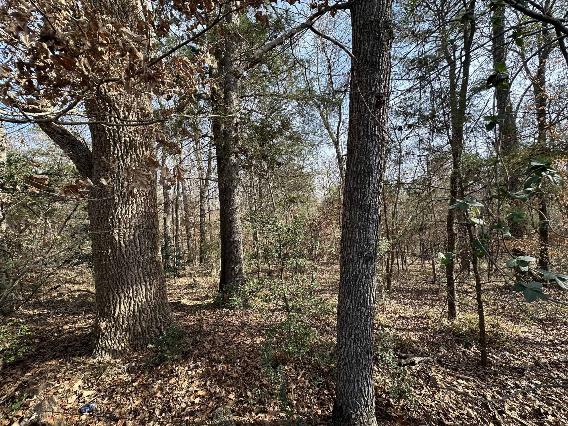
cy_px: 213
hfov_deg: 102.1
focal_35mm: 14
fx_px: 230
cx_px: 284
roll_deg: +4.5
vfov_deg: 85.7
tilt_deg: -0.8
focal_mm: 2.22
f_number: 2.2
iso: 40
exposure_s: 1/299
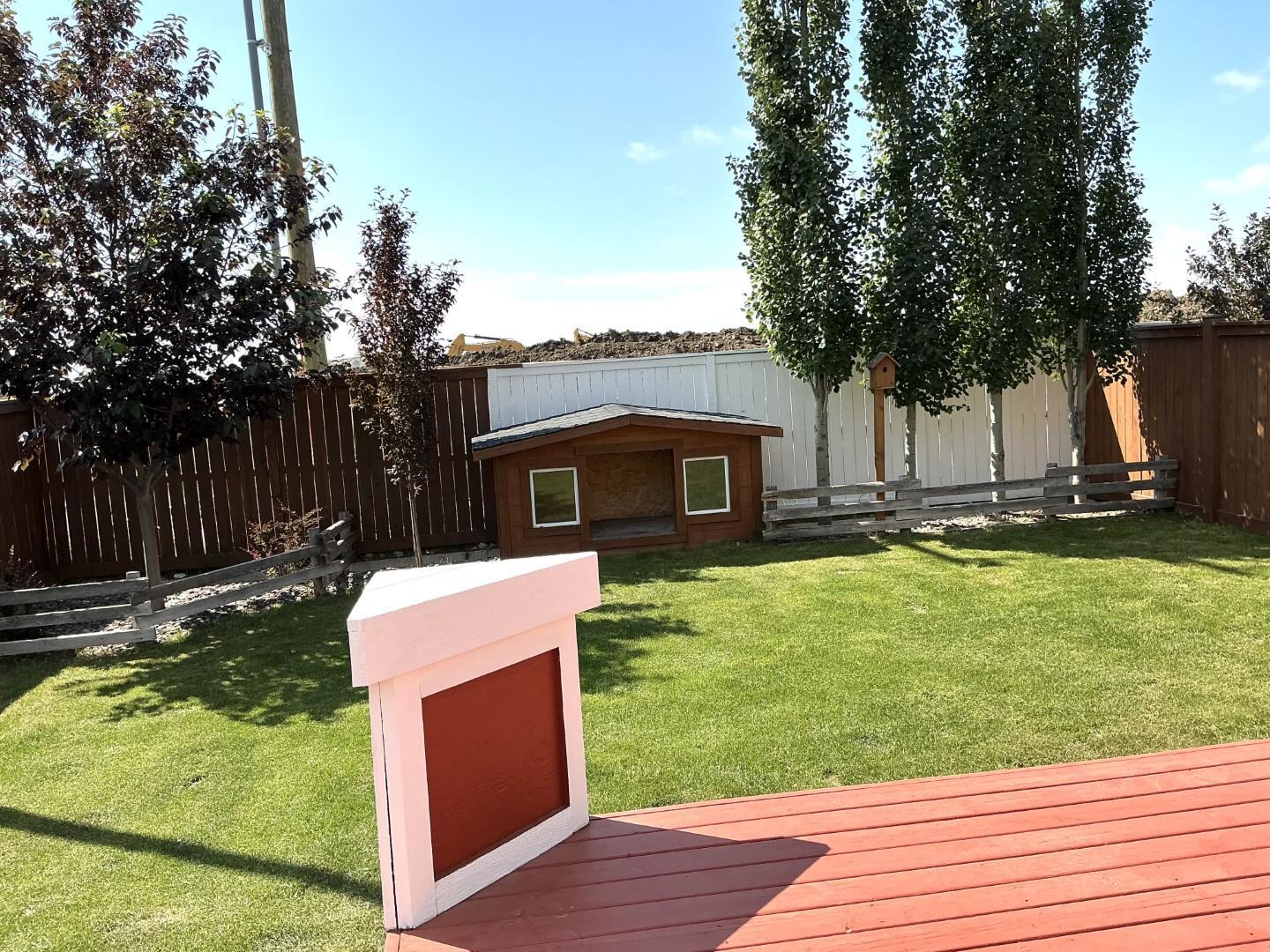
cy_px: 476
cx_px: 635
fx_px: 1064
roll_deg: +3.2
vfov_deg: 48.2
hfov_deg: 61.7
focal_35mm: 29
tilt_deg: -4.8
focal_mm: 3
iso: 25
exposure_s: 1/1311
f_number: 1.8
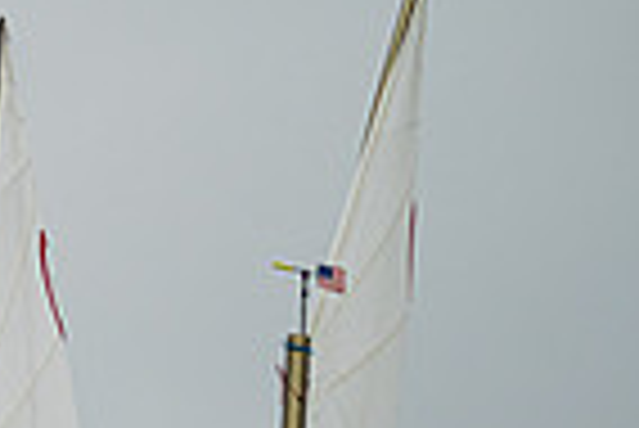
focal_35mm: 576
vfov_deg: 2.4
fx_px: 10234
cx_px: -527
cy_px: 846
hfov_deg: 3.6
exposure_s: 1/3200
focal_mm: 135
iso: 320
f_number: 4.8
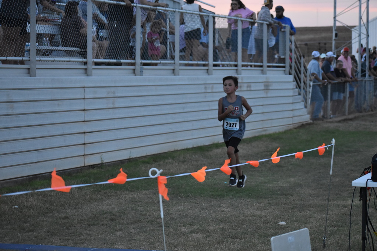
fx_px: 1288
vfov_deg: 11.1
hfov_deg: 16.7
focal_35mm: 123
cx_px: 188
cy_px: 126
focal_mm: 82
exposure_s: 1/500
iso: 2800
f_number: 4.8
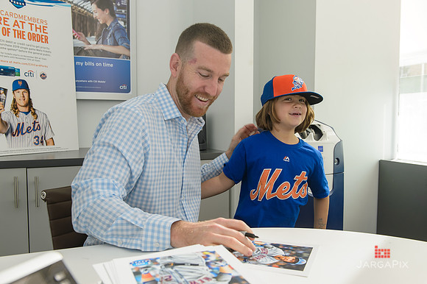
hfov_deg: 58.7
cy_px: 142
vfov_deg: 41.1
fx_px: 379
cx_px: 214
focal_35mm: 32
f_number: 5.6
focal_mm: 32
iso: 500
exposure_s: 1/160
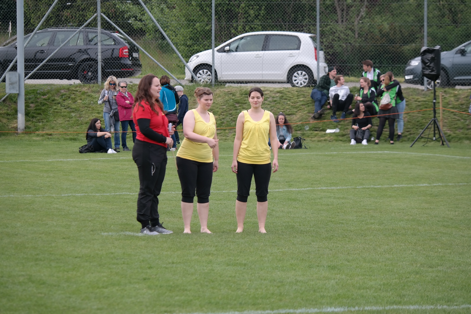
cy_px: 157
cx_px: 236
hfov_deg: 11.8
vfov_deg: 7.9
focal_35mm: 174
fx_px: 2276
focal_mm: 113
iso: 200
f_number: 5
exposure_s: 1/320
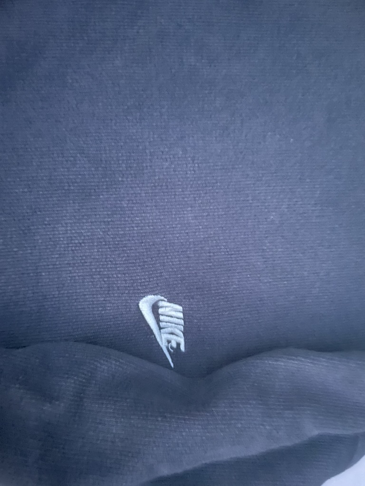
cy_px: 243
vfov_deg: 67.3
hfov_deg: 53.1
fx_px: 366
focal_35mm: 26
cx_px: 182
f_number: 1.6
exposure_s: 1/8
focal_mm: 4.2
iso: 1250
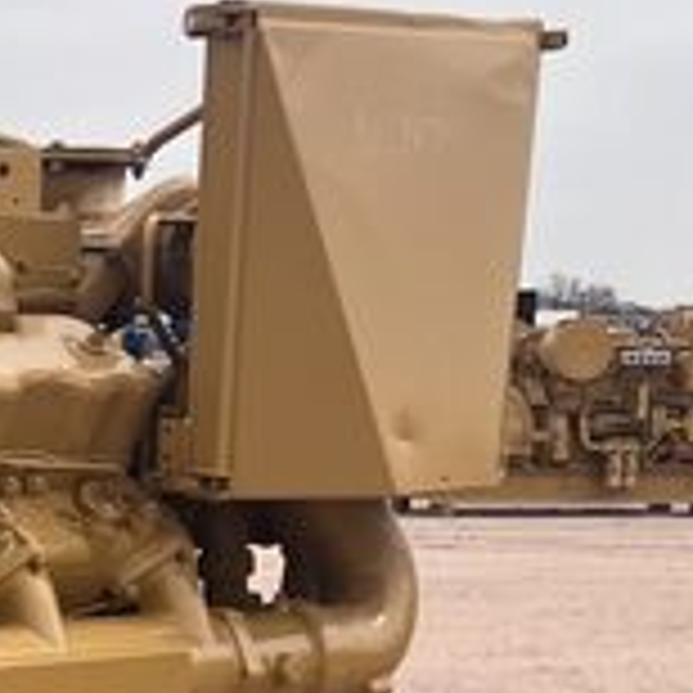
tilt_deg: -9.5
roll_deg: +0.8
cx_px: -450
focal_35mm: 119
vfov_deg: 14.3
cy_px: 747
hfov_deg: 13.5
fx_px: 2695
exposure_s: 1/4274
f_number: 1.5
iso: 50
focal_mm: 5.7
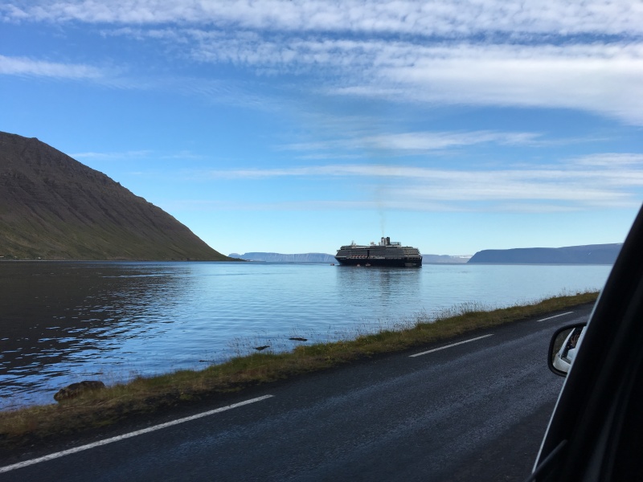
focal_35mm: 29
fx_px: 539
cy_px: 241
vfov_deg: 48.2
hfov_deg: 61.7
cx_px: 322
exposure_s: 1/1261
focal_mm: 4.15
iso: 25
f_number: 2.2
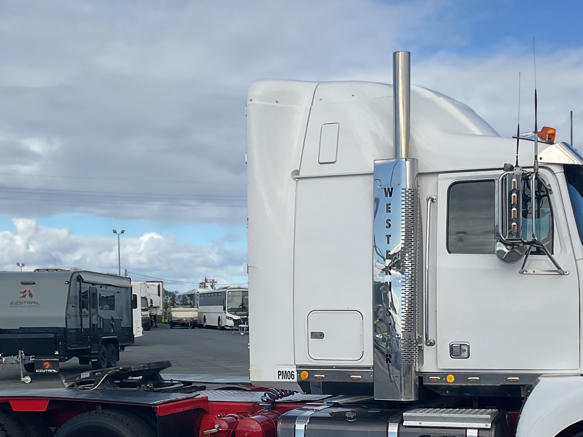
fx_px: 926
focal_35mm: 55
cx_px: 364
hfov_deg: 34.8
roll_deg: -0.2
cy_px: 350
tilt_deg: -2.7
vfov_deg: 26.1
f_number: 1.8
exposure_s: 1/2427
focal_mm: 3
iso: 16
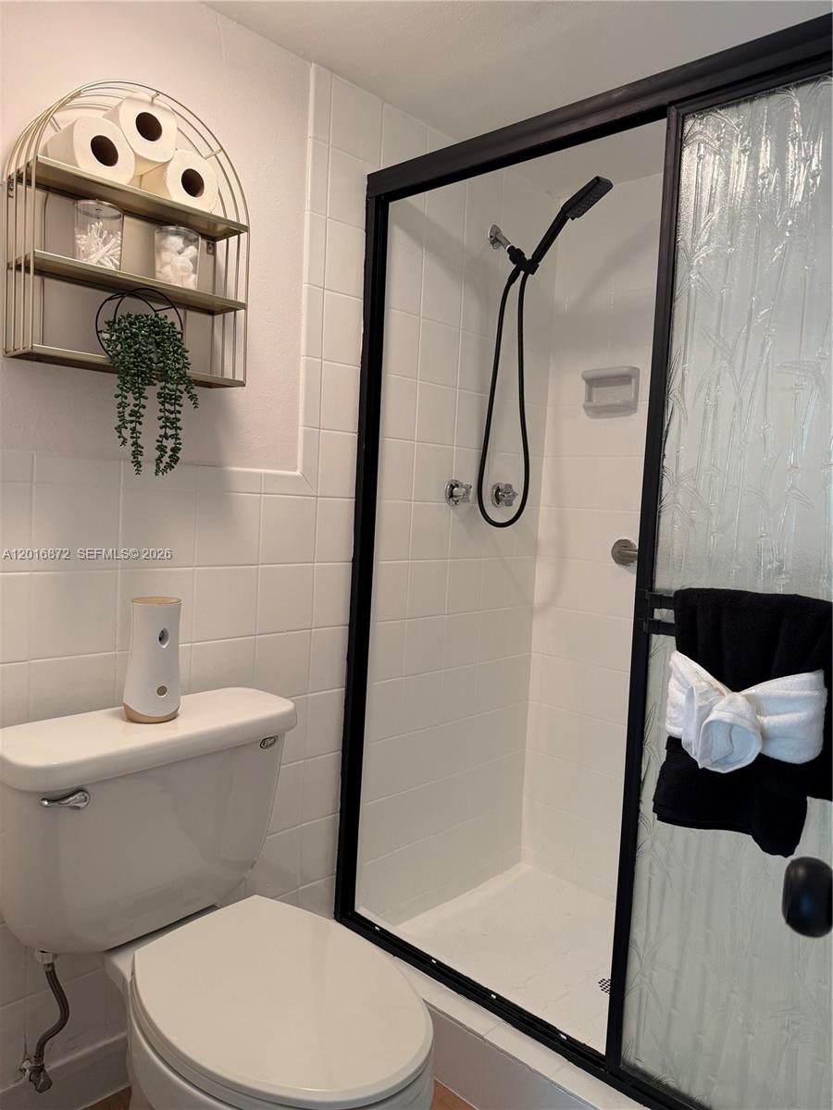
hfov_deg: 56.8
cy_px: 555
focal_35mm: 24
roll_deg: -4.2
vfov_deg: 71.6
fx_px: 770
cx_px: 416
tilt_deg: -4.0
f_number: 1.78
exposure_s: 1/60
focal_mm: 6.76
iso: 125
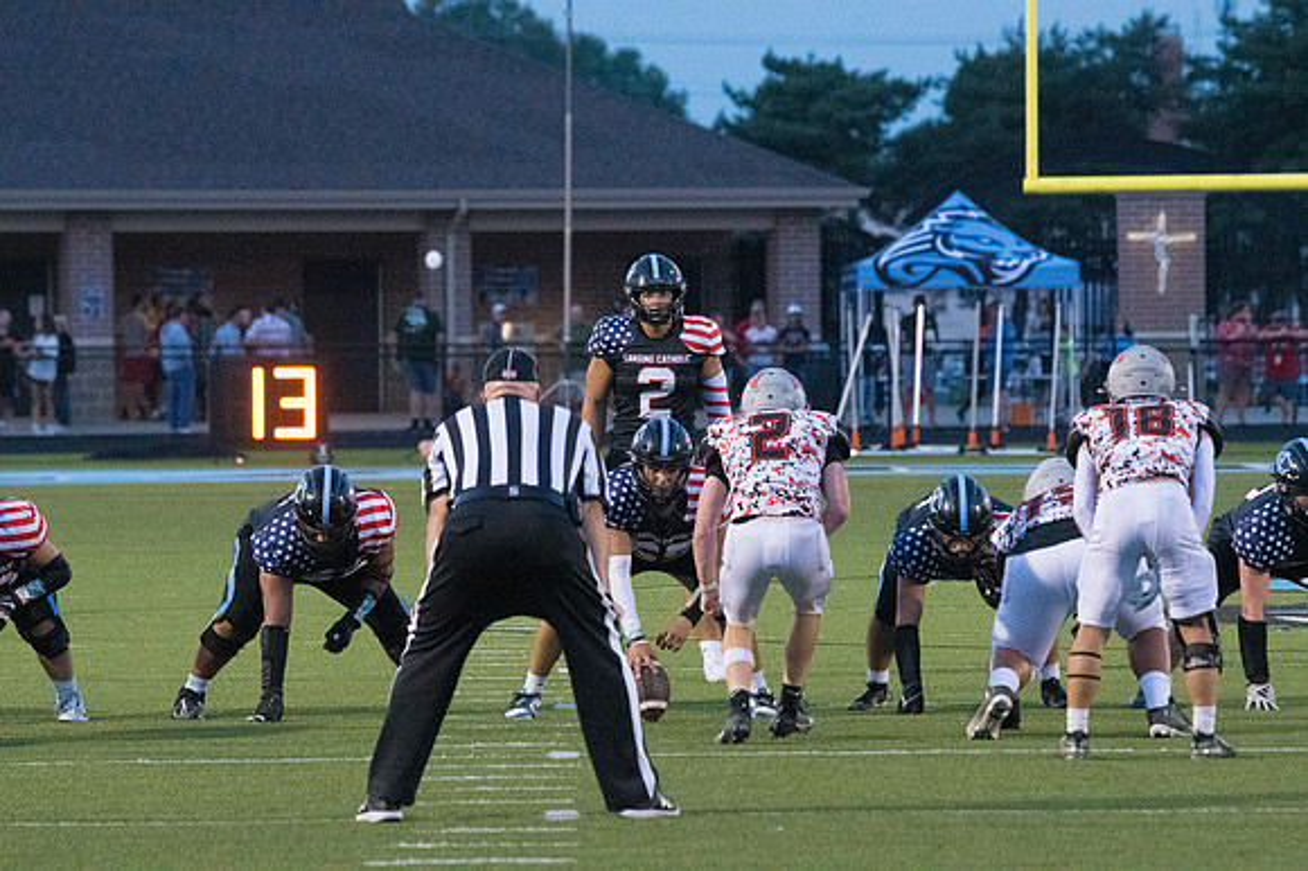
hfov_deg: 6.9
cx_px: 654
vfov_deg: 4.6
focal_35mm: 300
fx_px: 10893
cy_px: 436
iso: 8000
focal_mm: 200
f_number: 5
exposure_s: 1/1250
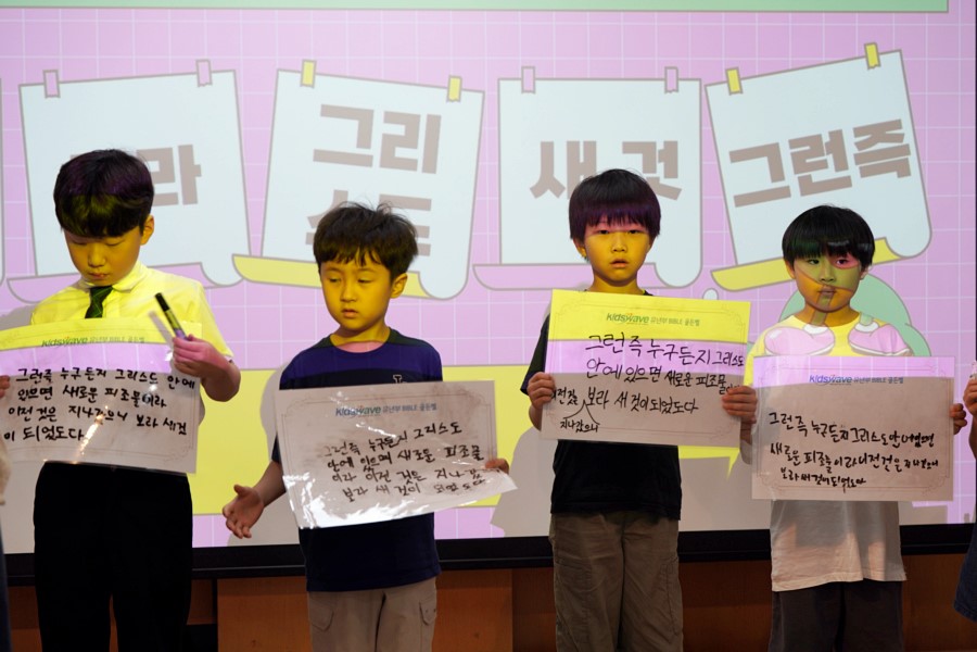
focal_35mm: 72
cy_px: 326
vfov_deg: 18.9
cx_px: 488
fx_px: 1954
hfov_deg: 28.1
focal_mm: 72
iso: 250
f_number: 4
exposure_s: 1/160
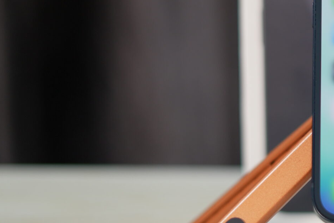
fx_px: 1263
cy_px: 41
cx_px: 407
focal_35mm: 136
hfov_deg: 14.6
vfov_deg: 10.1
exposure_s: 1/100
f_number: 2
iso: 320
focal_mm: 50
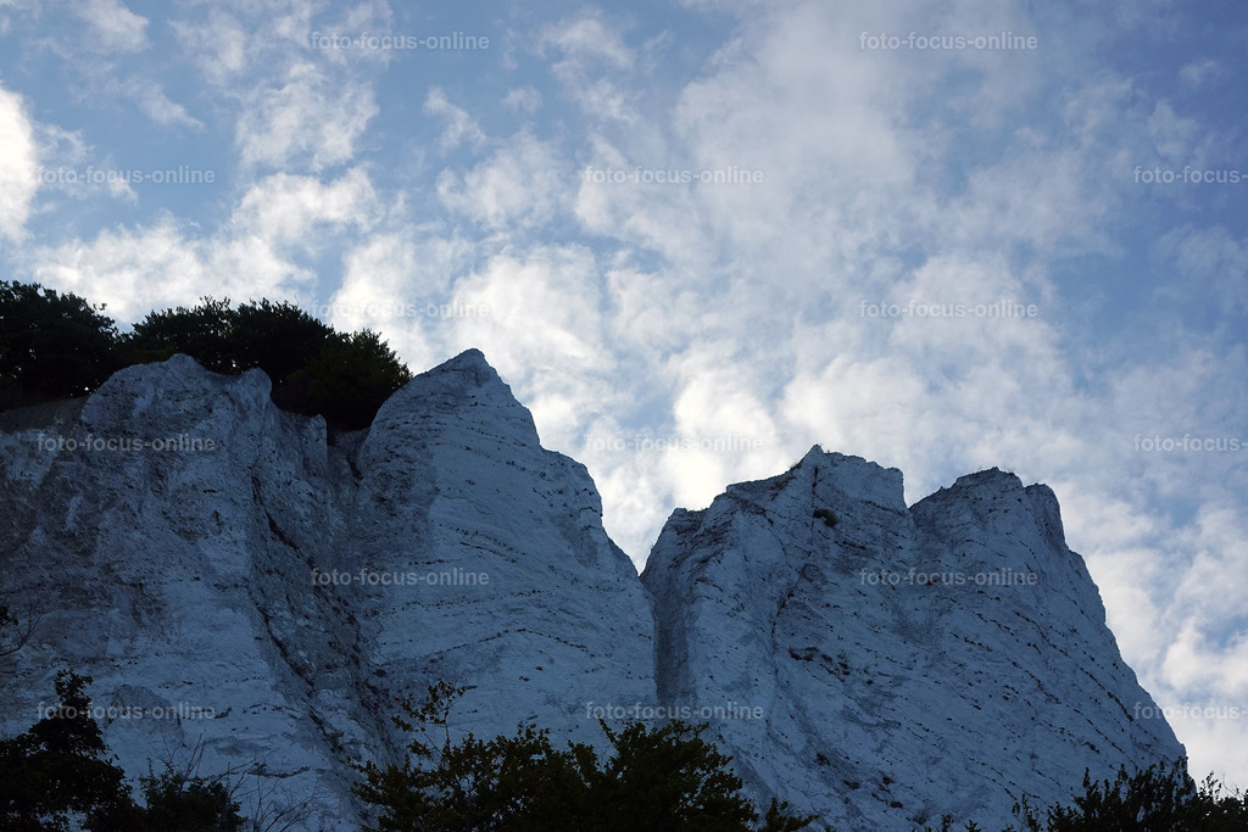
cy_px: 416
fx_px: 2115
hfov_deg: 32.9
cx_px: 624
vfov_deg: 22.3
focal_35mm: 61
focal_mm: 22.19
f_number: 4
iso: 100
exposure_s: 1/1000
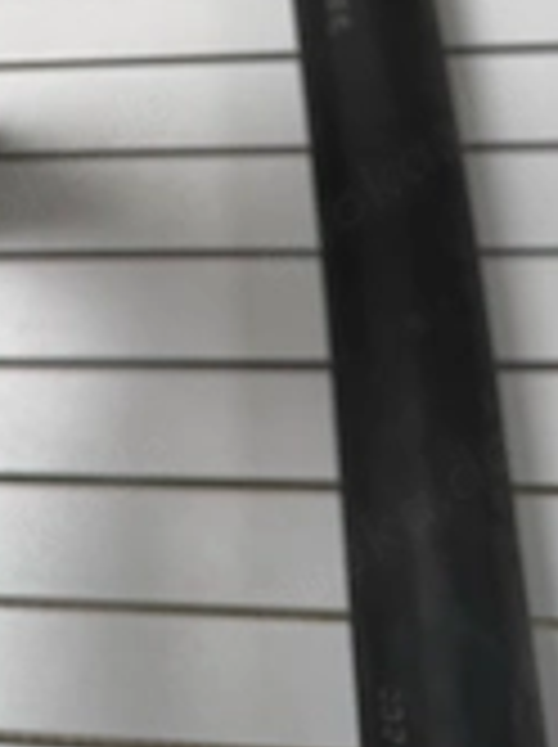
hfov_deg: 24.9
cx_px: 140
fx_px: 1250
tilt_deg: -57.0
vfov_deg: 29.2
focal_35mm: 58
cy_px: -122
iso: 64
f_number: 1.78
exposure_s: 1/233
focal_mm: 6.76
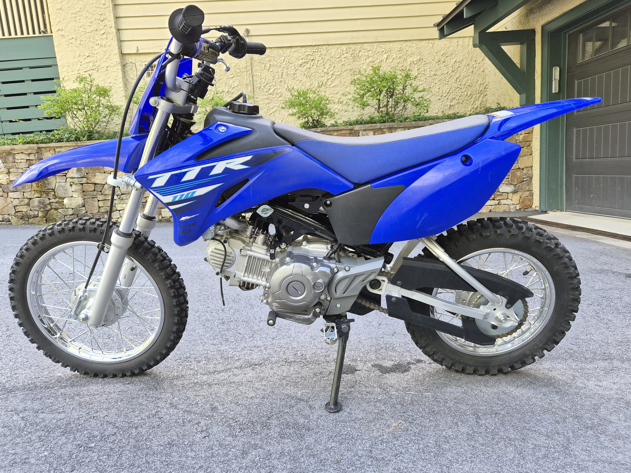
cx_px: 315
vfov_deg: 56.8
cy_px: 238
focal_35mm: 24
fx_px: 437
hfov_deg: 71.6
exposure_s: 1/180
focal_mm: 5.4
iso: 80
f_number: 1.8
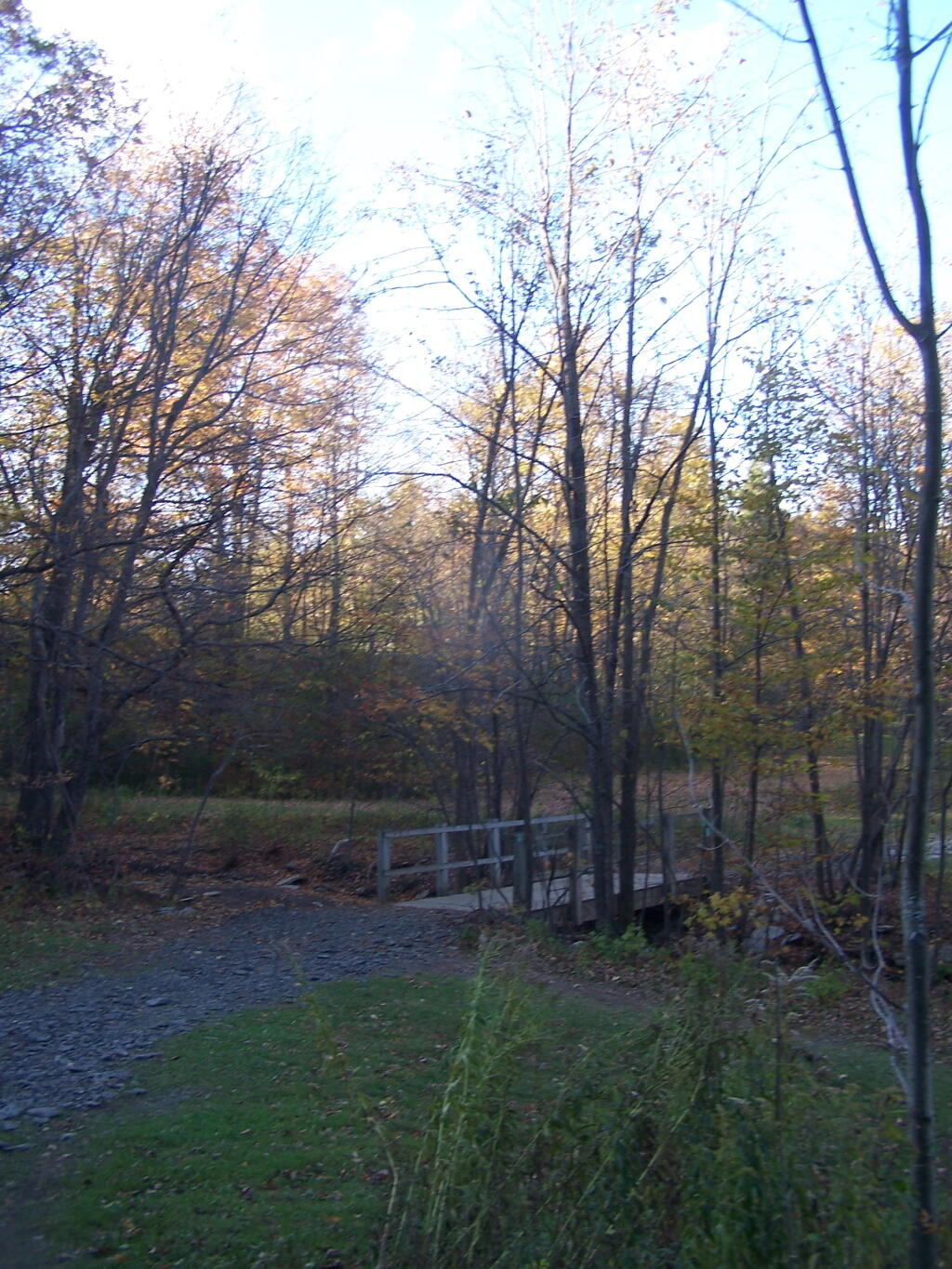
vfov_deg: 49.0
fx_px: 1393
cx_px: 476
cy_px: 634
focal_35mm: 38
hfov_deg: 37.7
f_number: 2.8
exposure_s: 1/125
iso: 80
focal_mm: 6.3
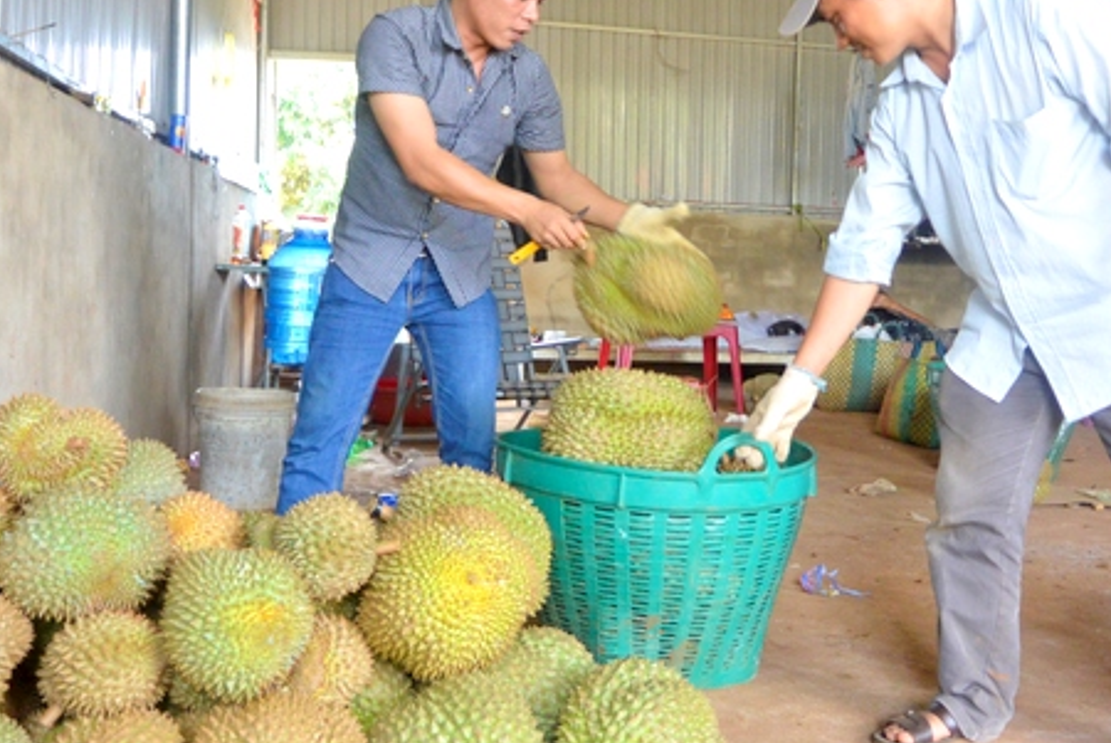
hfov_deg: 48.3
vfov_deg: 33.5
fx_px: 1236
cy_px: 344
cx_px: 610
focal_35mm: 40
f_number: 3.5
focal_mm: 11.4
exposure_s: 1/60
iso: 450
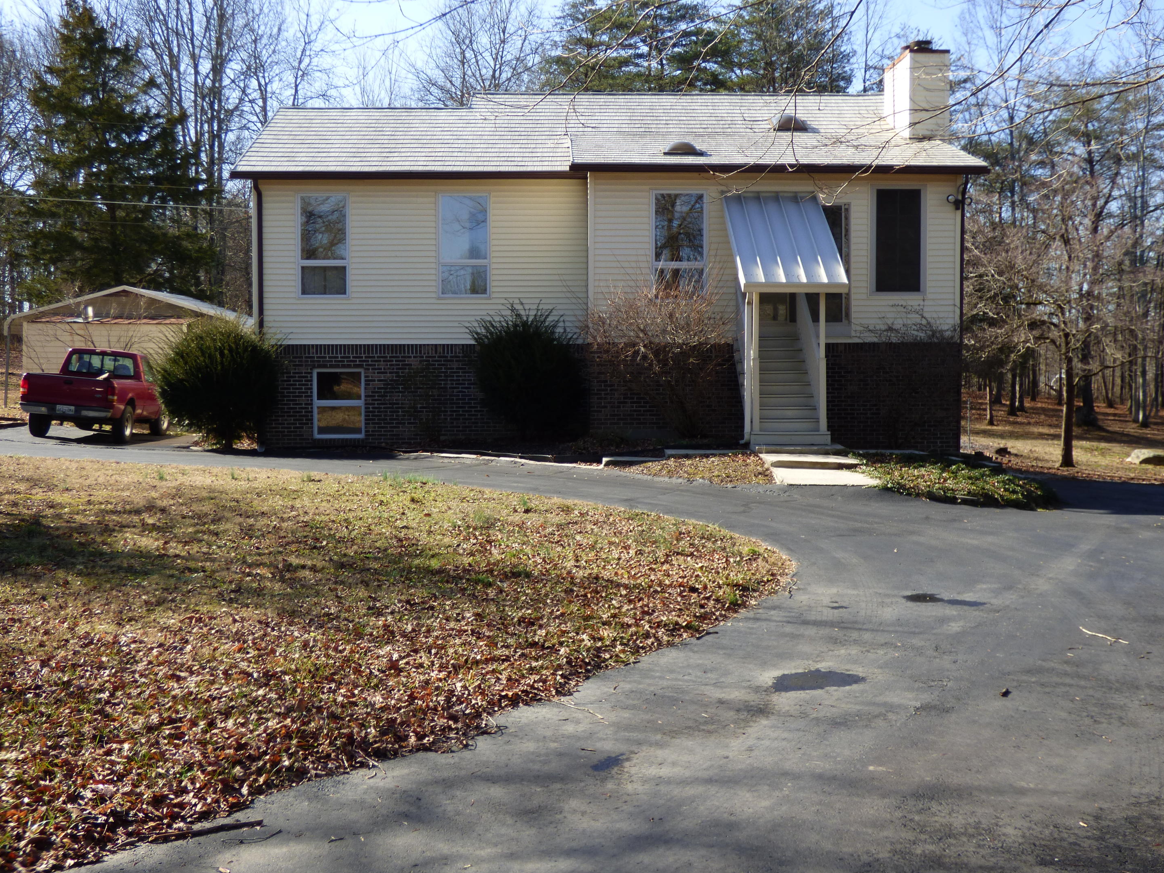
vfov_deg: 32.2
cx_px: 607
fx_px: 1513
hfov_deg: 42.1
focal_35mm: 45
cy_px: 421
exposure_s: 1/400
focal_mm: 7.37
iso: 100
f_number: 3.6
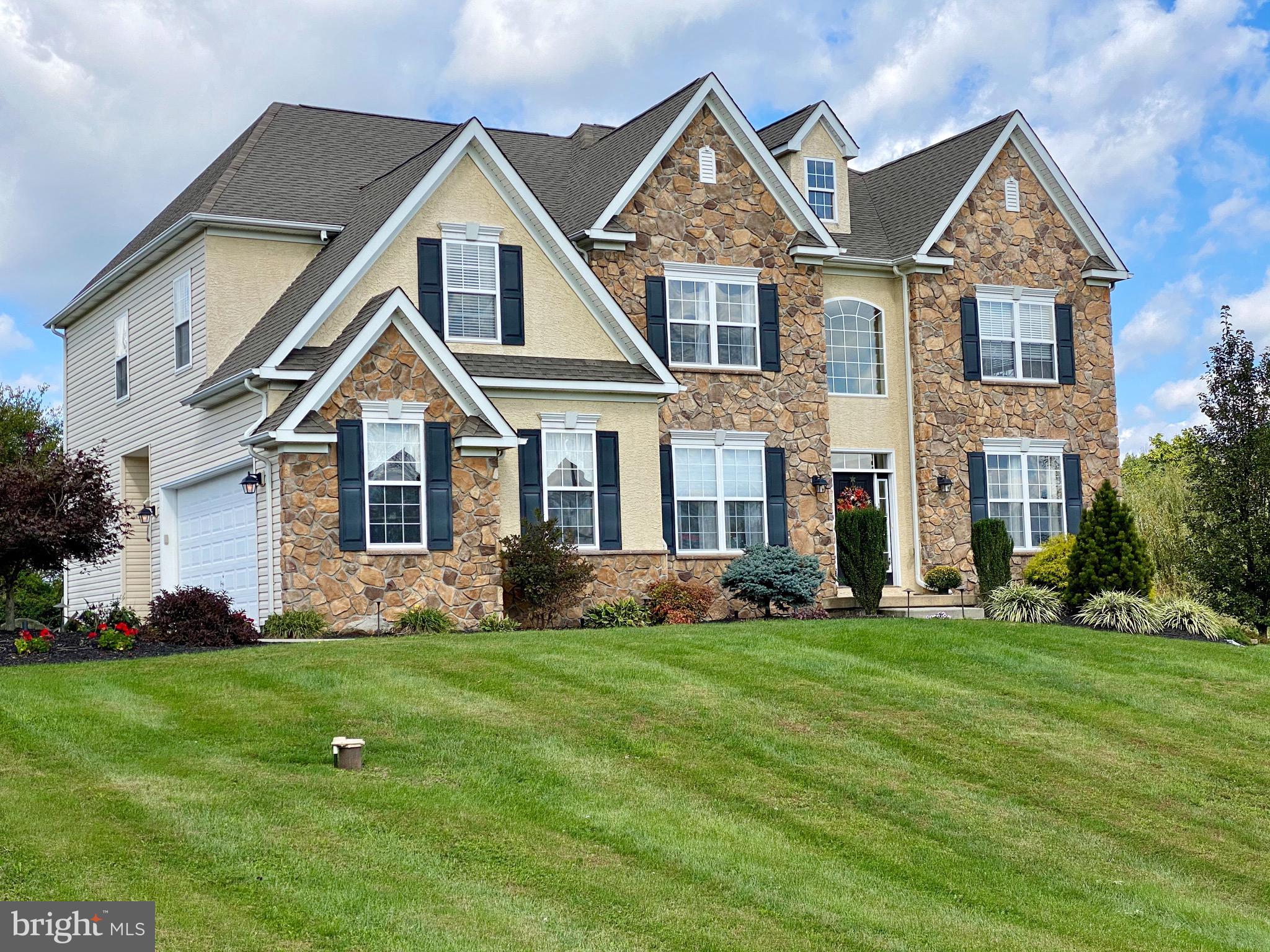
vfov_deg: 28.0
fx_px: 1908
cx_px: 635
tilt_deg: +5.5
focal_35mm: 52
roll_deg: +1.9
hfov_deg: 36.8
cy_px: 476
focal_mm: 6
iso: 20
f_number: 2
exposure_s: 1/1370
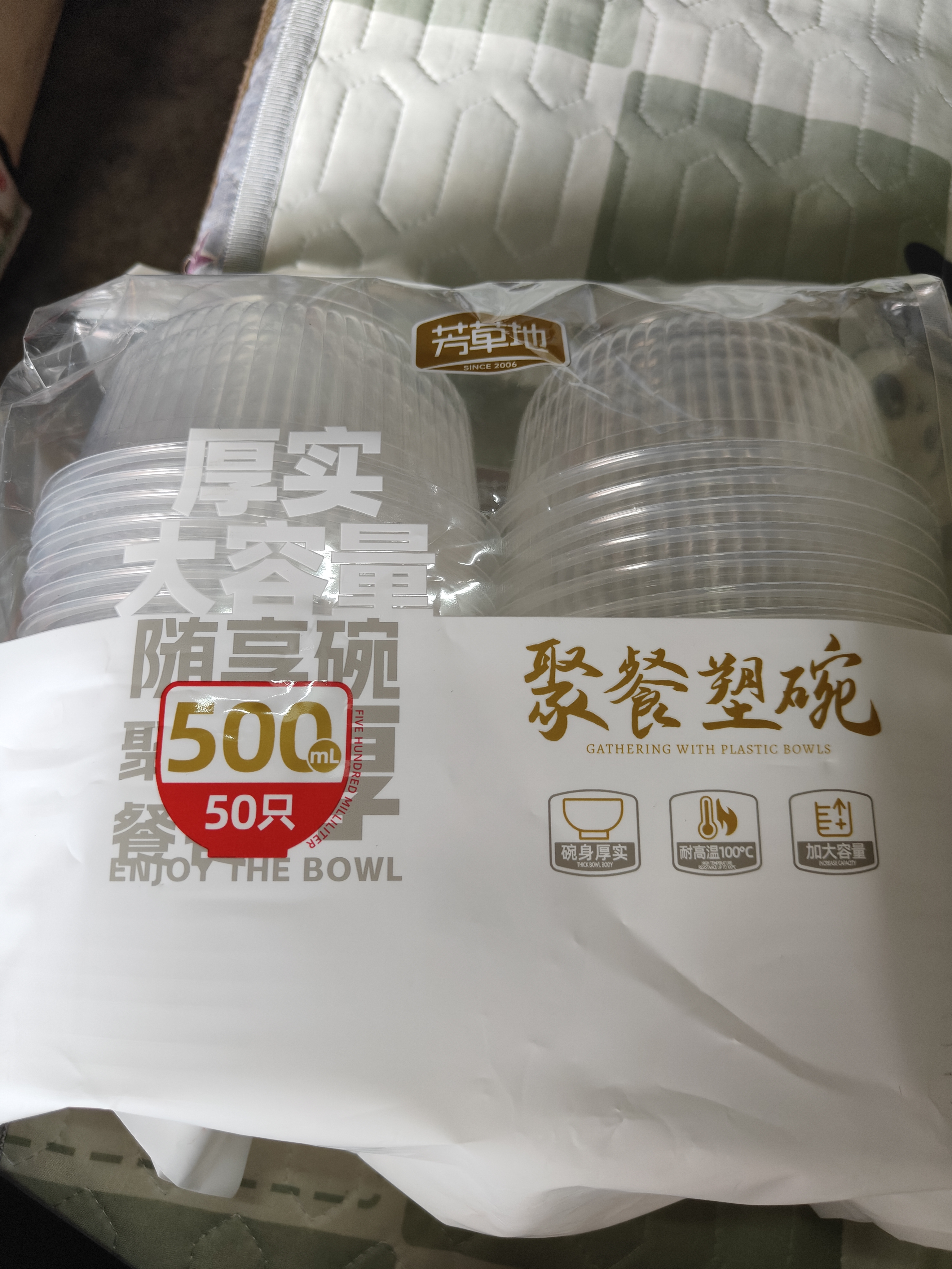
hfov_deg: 56.8
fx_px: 880
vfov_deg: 71.6
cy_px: 634
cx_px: 476
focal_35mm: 24
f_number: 1.8
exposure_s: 1/89
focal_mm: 5.59
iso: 160
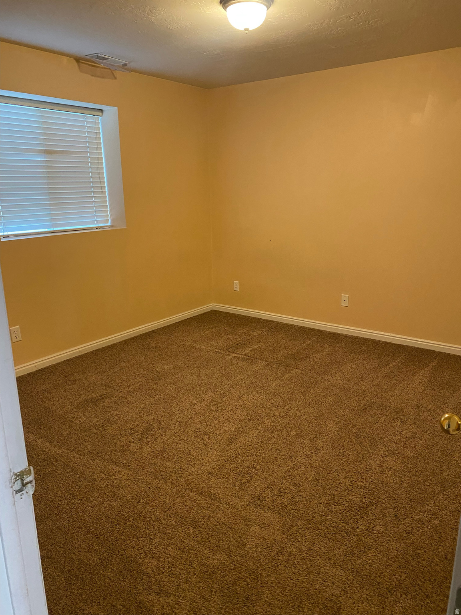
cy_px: 308
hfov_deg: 53.1
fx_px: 462
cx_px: 230
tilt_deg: -14.2
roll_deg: -0.6
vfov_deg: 67.3
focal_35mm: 26
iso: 400
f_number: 1.8
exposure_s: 1/40
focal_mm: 4.25
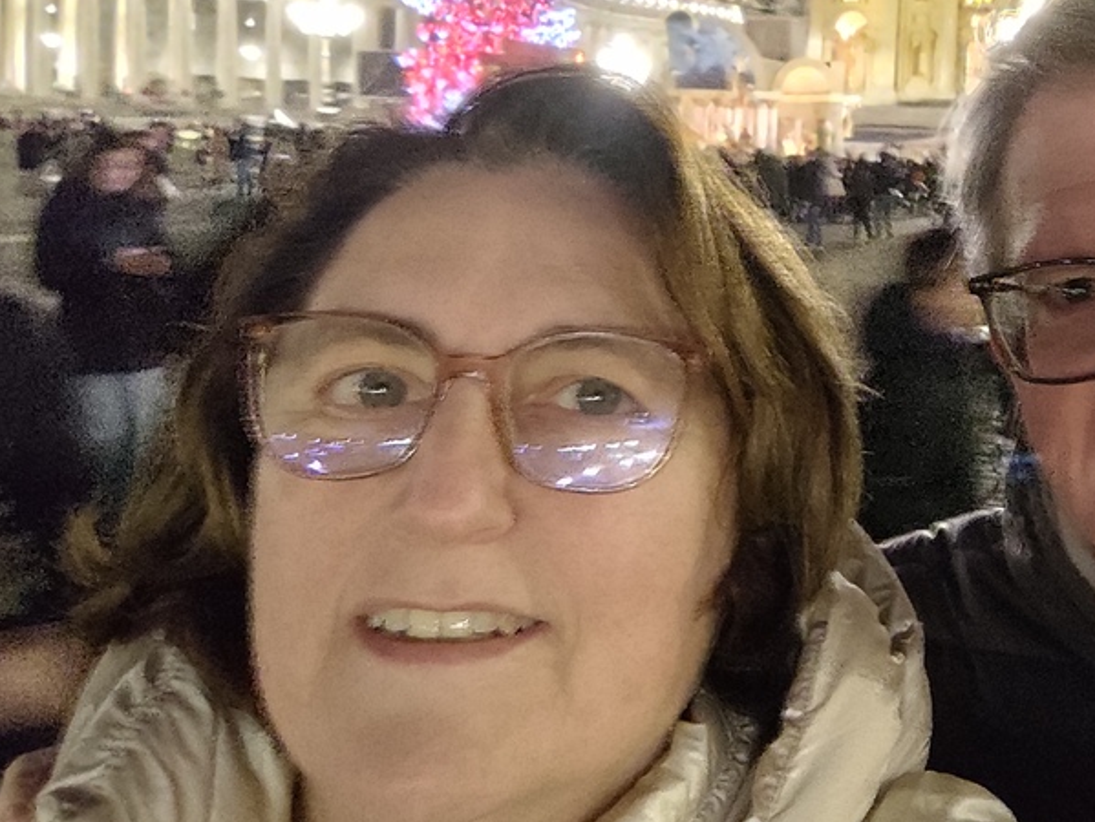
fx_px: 1298
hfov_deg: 43.9
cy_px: 259
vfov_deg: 34.8
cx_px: 848
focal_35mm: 41
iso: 2500
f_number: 2.45
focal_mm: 3.27
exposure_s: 1/10
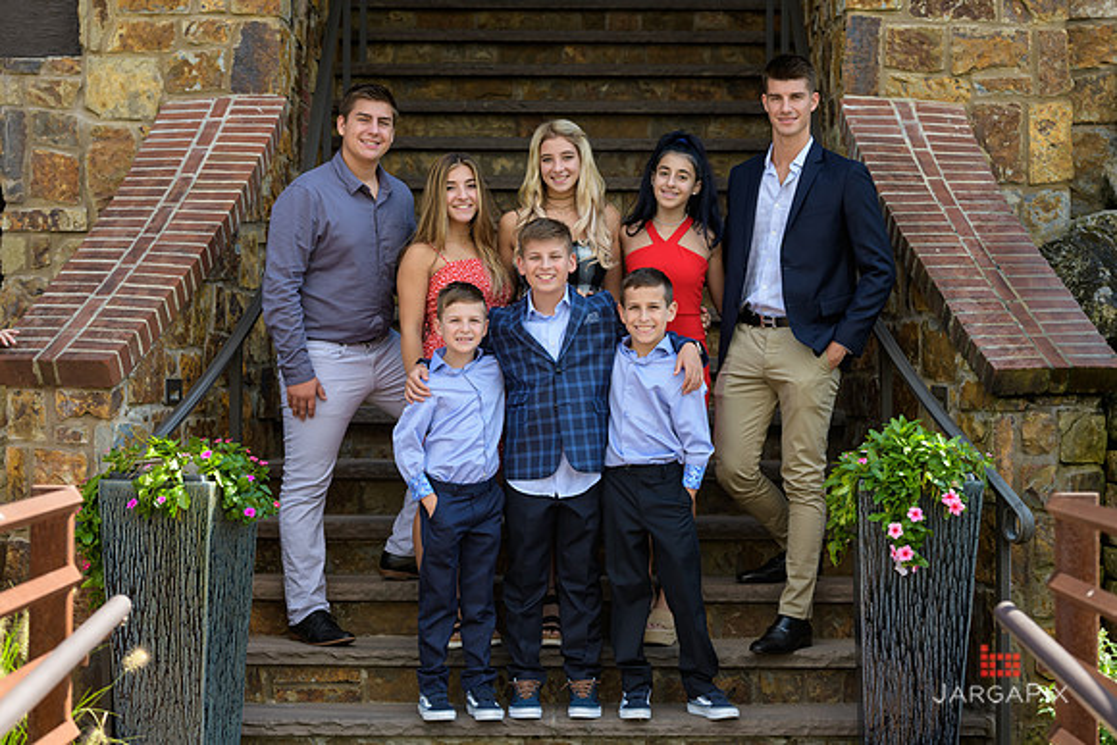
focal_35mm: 92
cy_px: 345
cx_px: 558
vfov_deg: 14.9
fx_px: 2857
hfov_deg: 22.1
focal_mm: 82
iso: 200
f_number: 5
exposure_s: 1/400
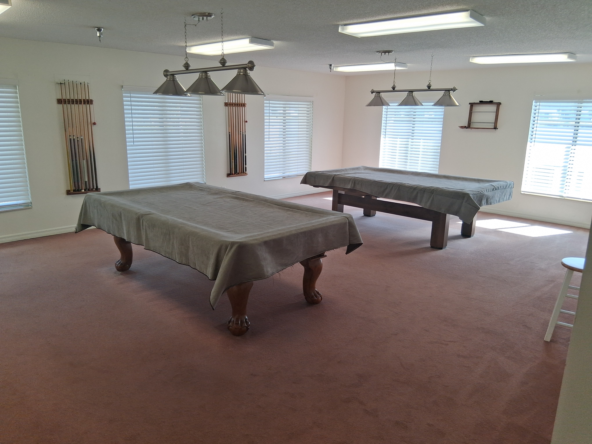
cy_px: 222
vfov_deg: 53.1
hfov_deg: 67.3
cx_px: 296
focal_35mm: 26
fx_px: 445
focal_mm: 3.98
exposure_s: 1/120
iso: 40
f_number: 1.8
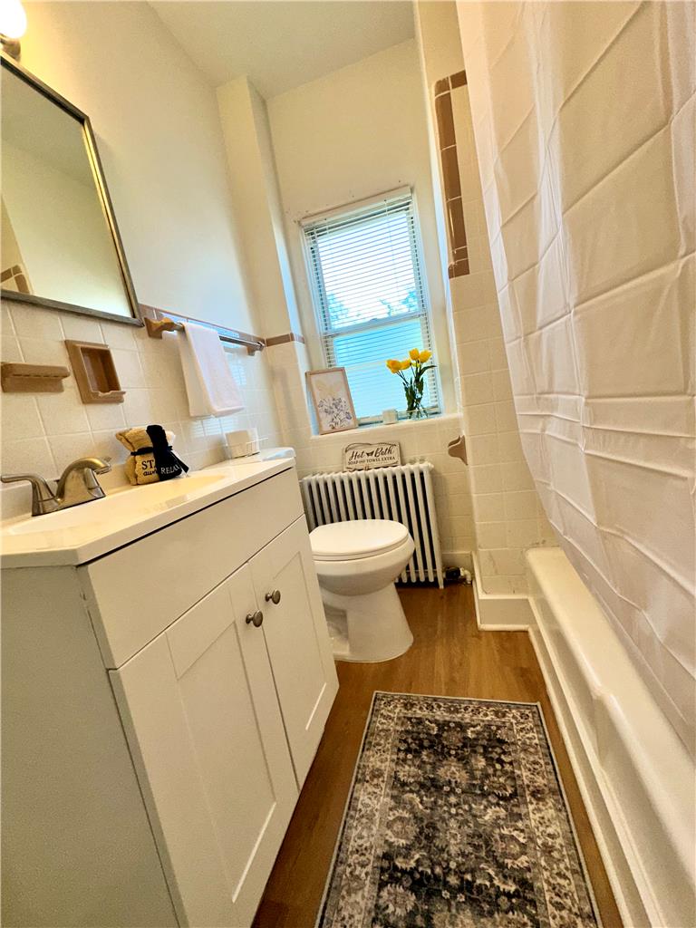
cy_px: 464
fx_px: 375
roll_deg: +8.5
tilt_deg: -7.6
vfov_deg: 102.1
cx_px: 348
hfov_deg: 85.7
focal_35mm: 14
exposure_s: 1/120
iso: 100
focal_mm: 2.22
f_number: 2.2
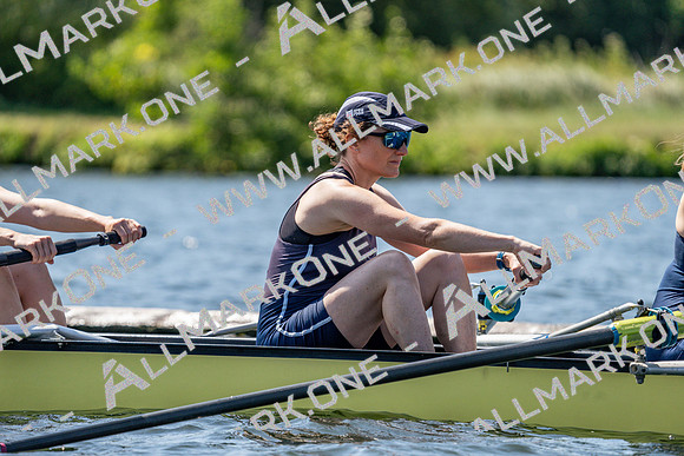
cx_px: 342
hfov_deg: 5.2
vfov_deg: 3.5
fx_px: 7544
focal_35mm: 397
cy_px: 228
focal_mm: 397
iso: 400
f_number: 6.3
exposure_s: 1/2000
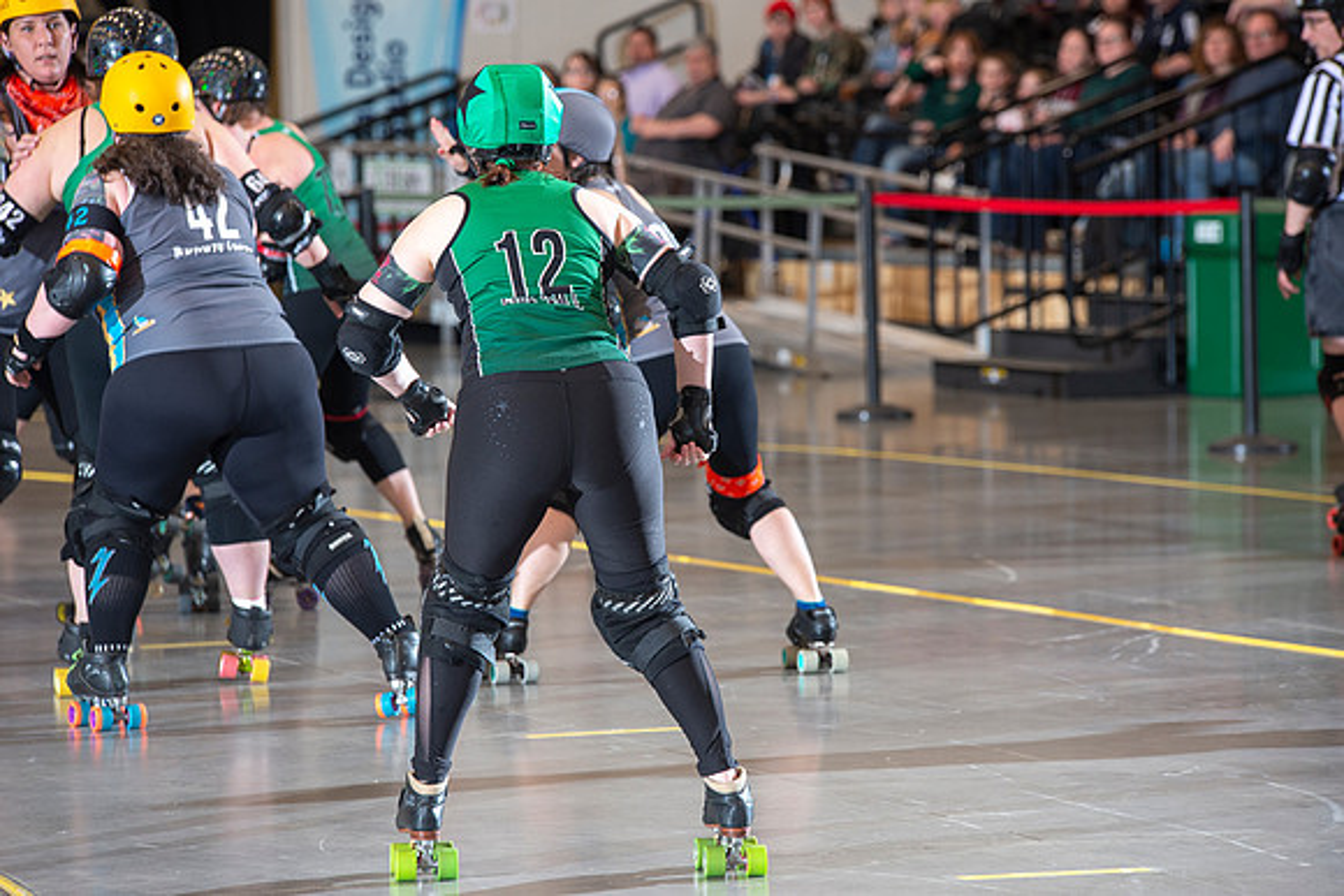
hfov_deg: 11.1
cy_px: 448
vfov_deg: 7.4
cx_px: 672
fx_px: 6908
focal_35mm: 185
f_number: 5.6
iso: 640
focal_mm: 185
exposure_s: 1/160
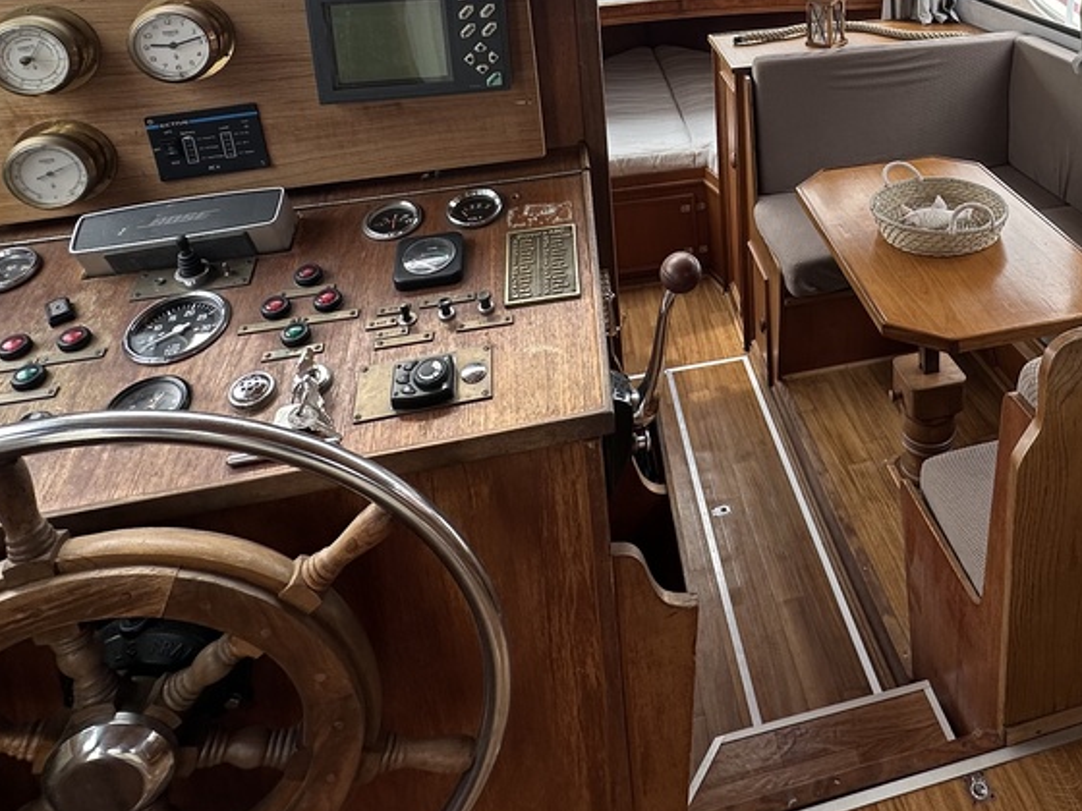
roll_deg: +3.1
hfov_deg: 57.2
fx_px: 938
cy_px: 33
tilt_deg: -13.3
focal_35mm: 30
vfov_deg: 41.7
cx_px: 802
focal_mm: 2.22
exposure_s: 1/294
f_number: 2.2
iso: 40
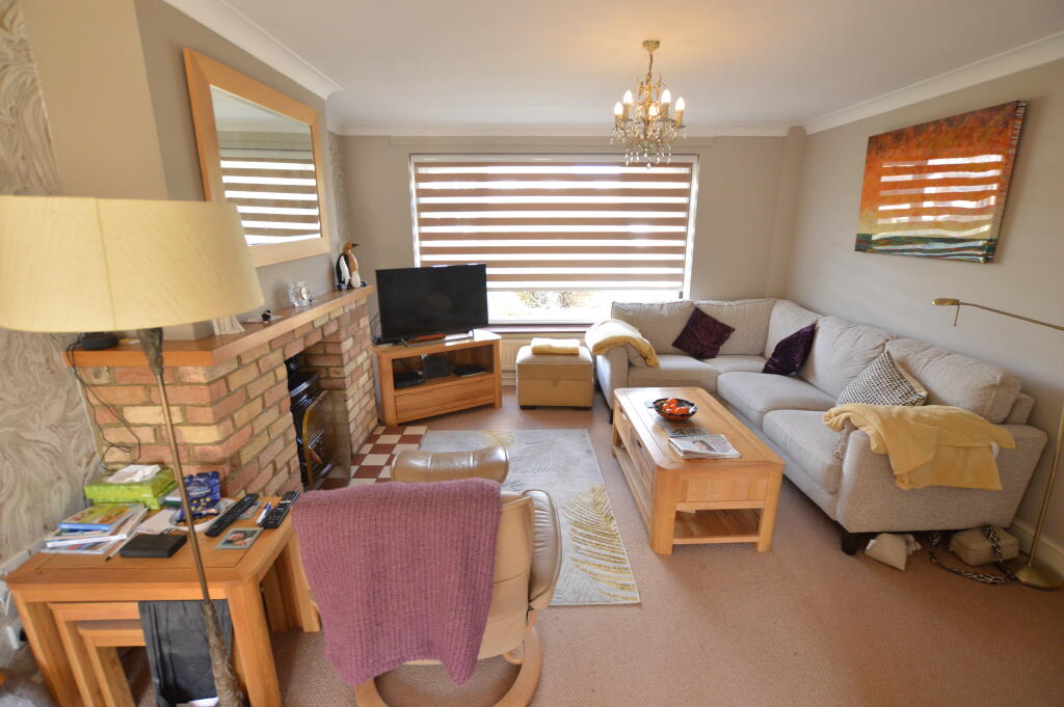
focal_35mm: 15
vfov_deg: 77.2
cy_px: 354
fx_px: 443
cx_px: 532
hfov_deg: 100.4
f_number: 4
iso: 800
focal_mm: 10
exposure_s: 1/60
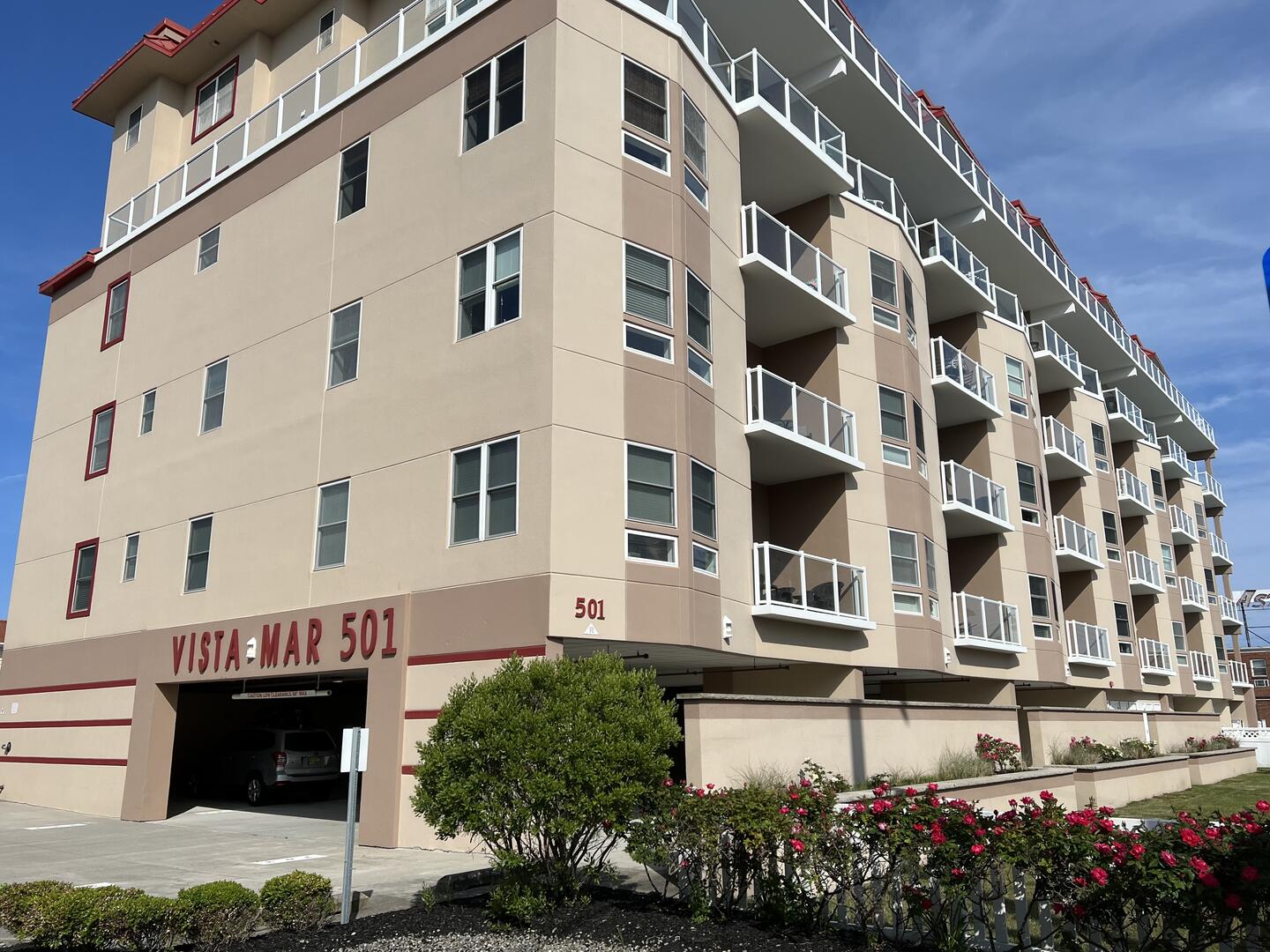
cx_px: 635
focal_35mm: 26
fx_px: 954
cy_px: 476
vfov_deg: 53.1
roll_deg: +0.7
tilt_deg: +13.3
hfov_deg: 67.3
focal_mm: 5.7
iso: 50
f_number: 1.5
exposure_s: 1/8000
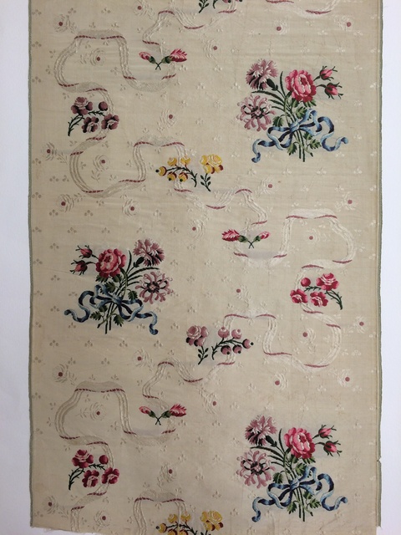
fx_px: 448
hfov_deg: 48.2
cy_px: 268
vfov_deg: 61.7
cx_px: 200
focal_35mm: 29
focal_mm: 4.15
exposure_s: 1/60
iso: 40
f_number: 2.2
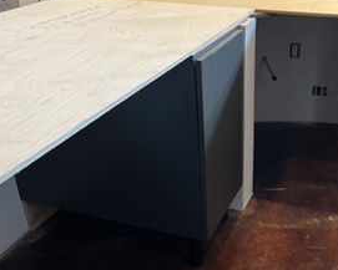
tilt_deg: -22.8
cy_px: 126
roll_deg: +2.7
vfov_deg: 33.4
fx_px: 450
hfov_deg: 40.4
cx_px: 237
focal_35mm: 45
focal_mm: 5.1
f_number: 1.6
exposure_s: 1/60
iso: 160
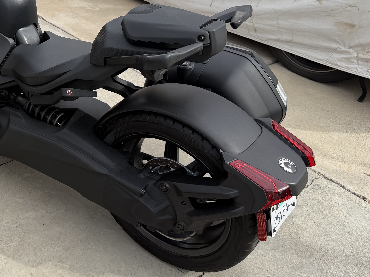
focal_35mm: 47
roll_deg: +1.5
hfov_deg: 37.9
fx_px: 502
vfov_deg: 30.7
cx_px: 43
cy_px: 92
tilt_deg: -30.1
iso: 80
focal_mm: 6.76
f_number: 1.78
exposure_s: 1/1949
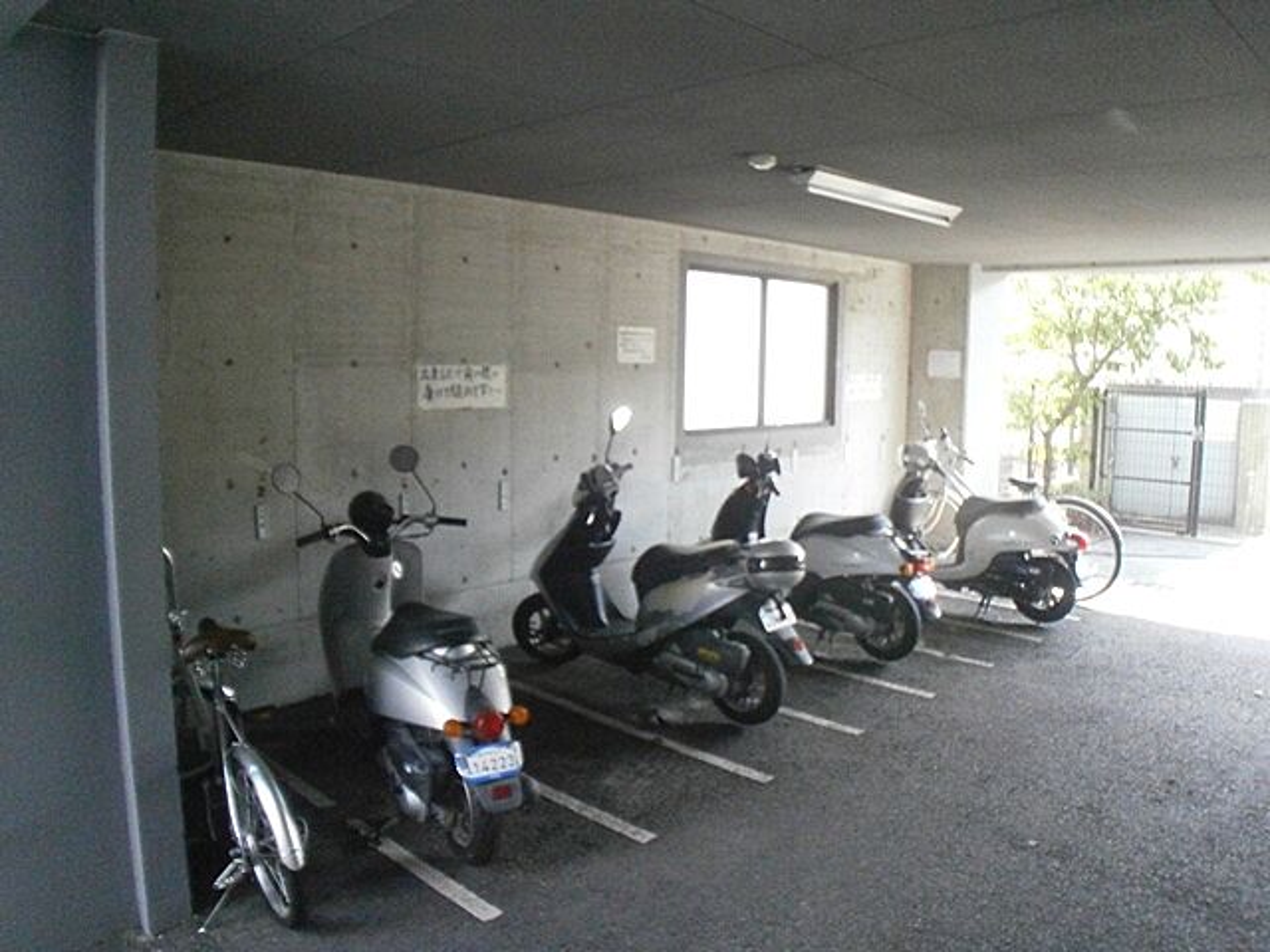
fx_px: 1321
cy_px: 476
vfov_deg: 39.7
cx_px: 635
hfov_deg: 51.4
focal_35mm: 36
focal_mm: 6.4
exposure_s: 1/160
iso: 800
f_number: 3.1
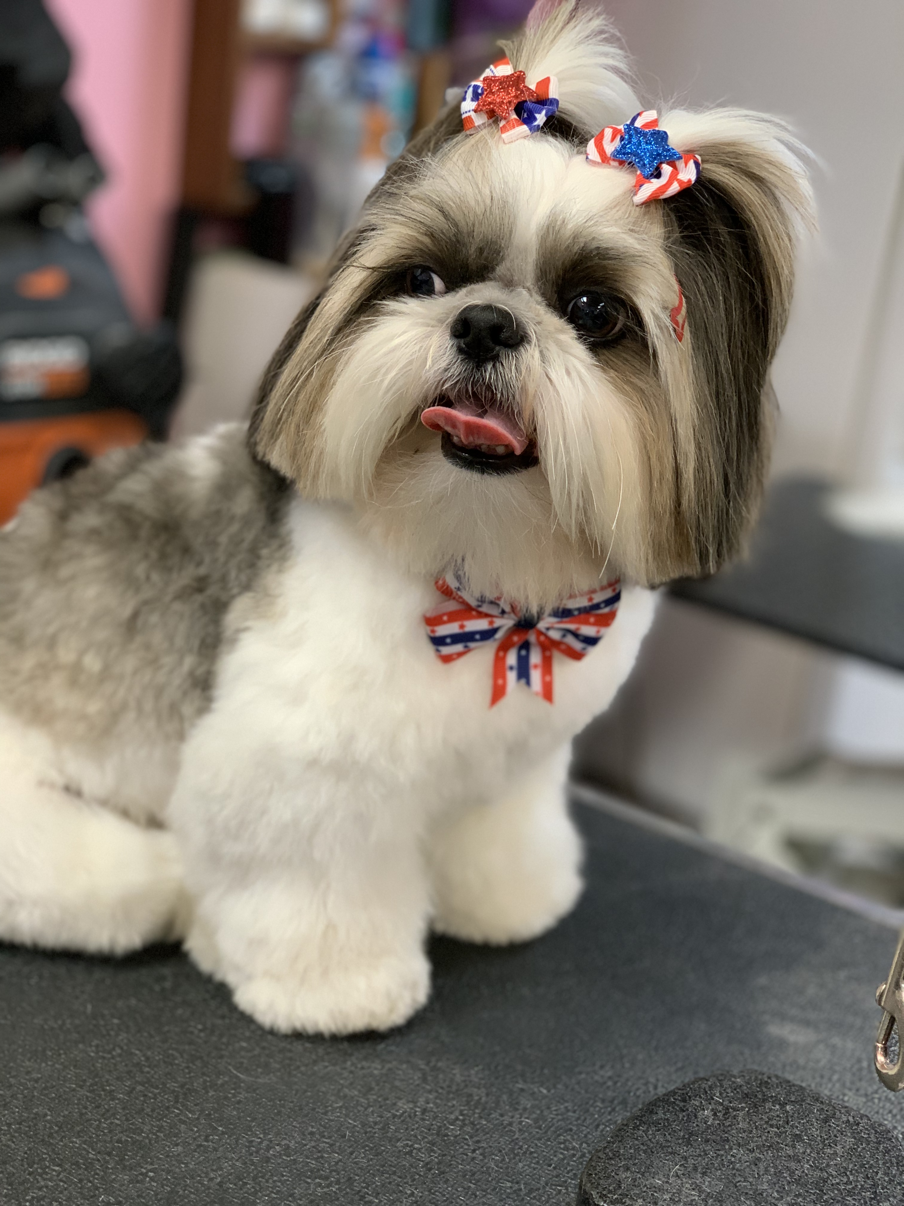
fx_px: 1811
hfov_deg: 28.0
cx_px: 452
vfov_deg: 36.8
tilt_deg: -18.5
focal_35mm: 52
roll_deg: -7.7
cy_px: 603
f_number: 2.4
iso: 160
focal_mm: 6
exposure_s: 1/60
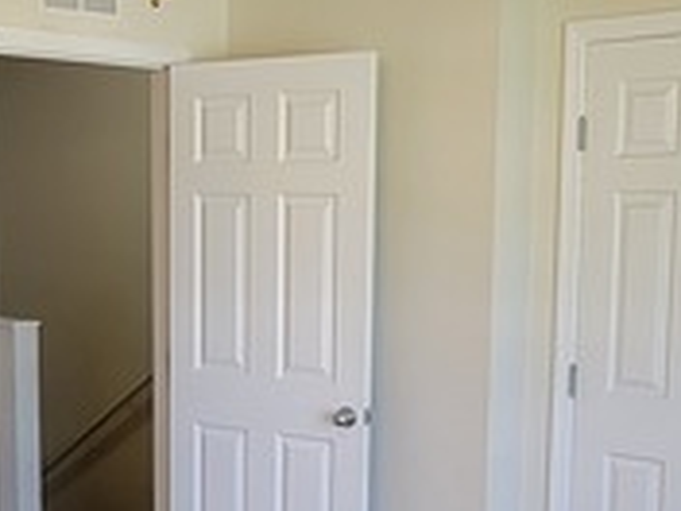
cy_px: 383
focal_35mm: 59
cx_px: 232
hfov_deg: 32.5
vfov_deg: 24.5
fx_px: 1161
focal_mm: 2.2
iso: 125
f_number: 2.2
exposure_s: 1/60
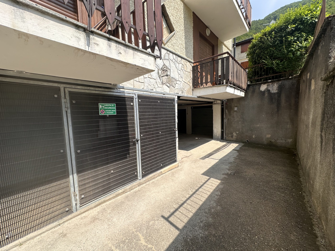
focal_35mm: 14
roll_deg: +1.7
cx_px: 168
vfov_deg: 85.7
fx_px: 135
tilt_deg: -5.5
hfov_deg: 102.1
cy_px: 126
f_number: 2.2
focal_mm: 2.22
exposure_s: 1/1473
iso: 50
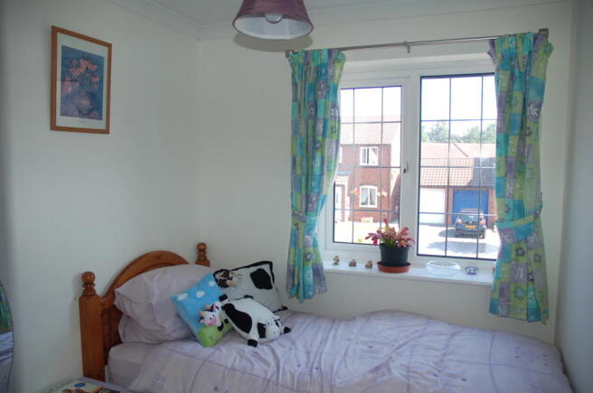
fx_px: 444
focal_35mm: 27
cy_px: 196
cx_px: 296
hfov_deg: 67.5
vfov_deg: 47.8
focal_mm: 18
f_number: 3.5
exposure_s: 1/320
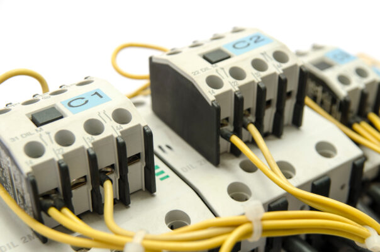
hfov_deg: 27.0
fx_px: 790
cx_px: 190
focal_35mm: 75
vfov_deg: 18.1
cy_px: 126
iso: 100
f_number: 6.3
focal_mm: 50
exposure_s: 1/25
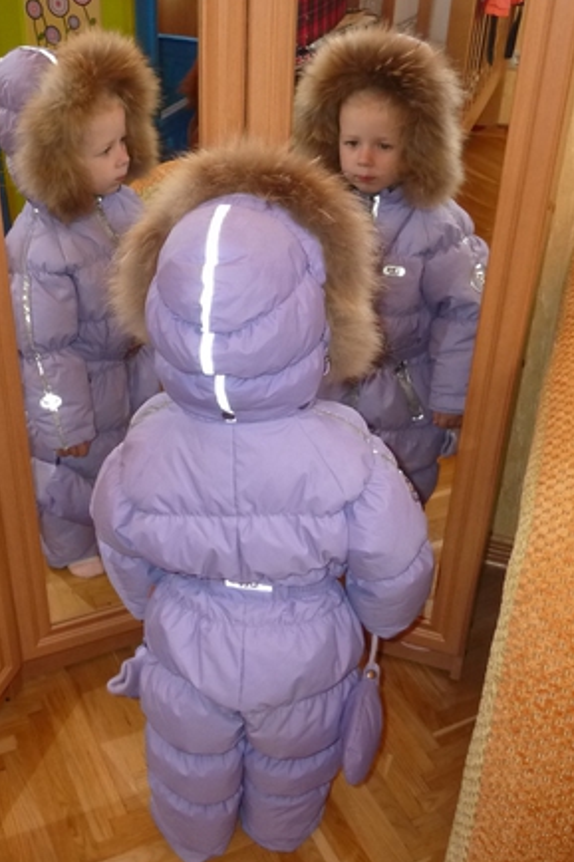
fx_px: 646
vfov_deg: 67.4
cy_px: 421
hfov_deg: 47.8
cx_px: 252
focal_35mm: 27
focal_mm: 4.1
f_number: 3.3
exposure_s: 1/30
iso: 200
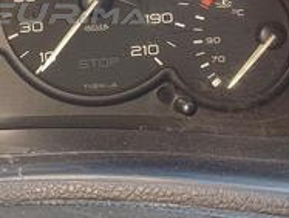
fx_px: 728
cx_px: 9
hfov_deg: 21.8
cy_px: -7
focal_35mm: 87
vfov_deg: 16.6
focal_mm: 4.65
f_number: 1.8
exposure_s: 1/50
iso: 125
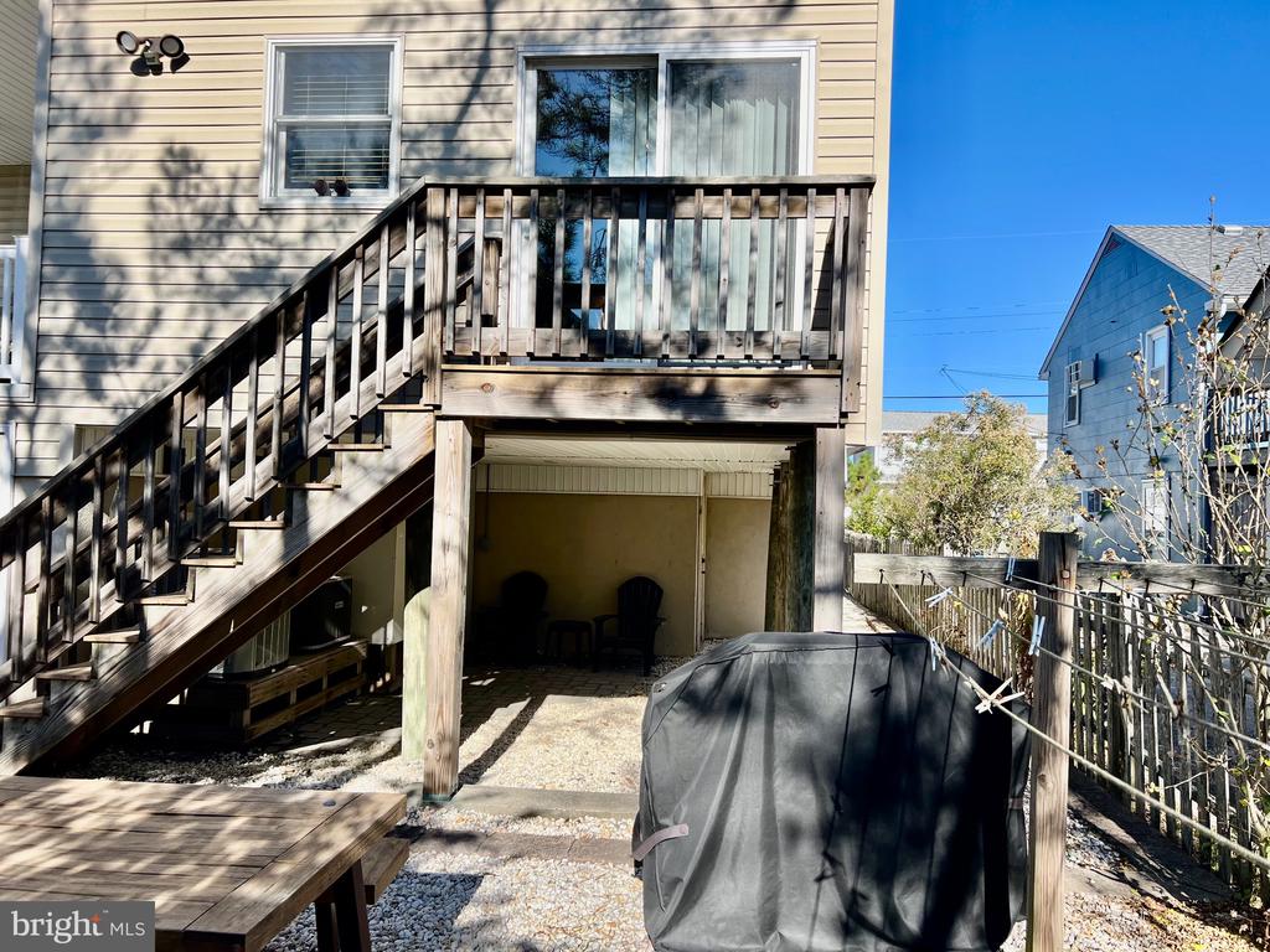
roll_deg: -1.2
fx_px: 954
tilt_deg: +1.7
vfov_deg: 53.1
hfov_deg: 67.3
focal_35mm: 26
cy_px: 476
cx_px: 635
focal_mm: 5.7
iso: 50
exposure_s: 1/2994
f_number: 1.5
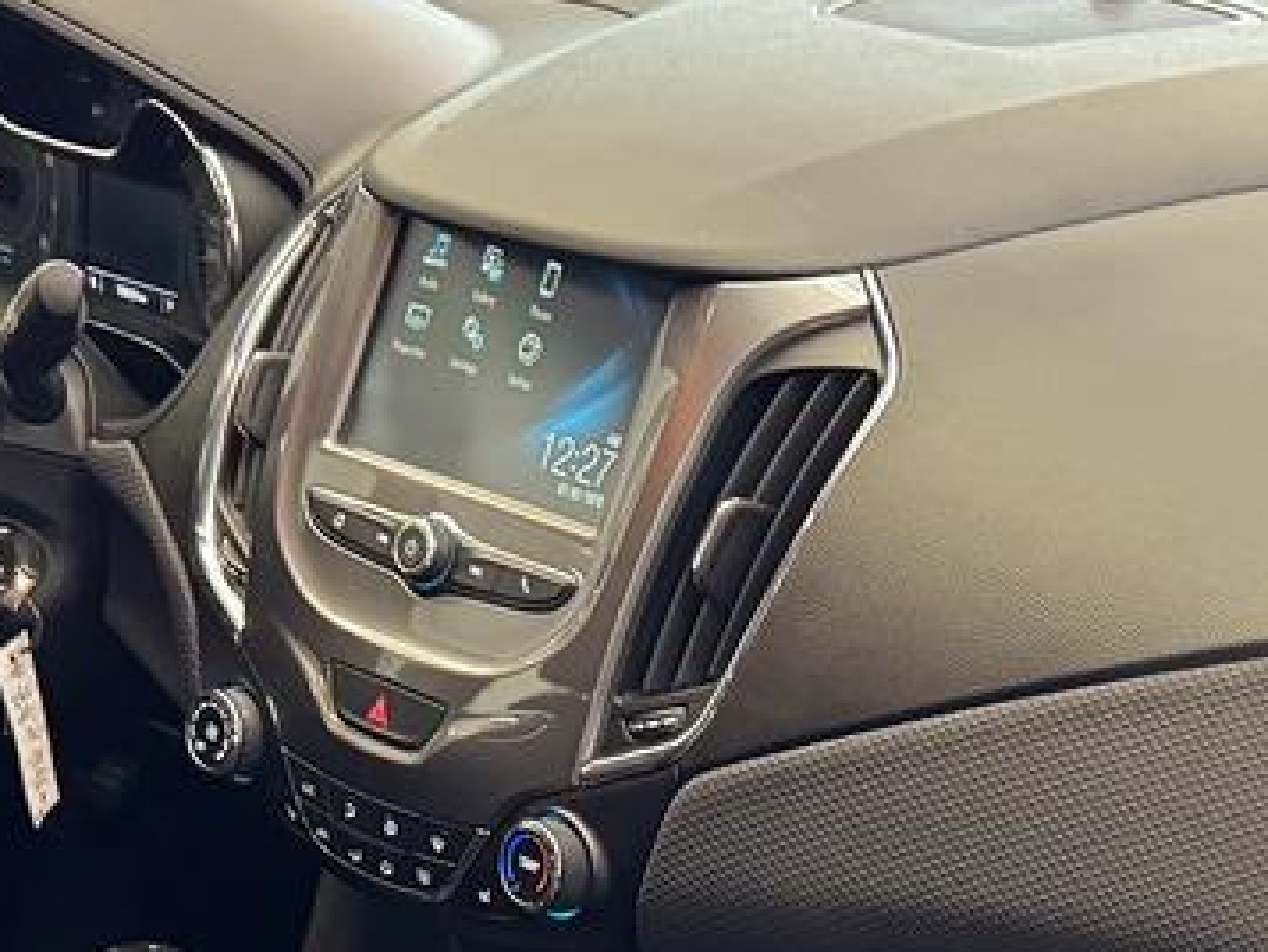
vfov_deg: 15.6
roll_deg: -0.7
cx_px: 1115
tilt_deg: -36.4
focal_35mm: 86
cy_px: 1503
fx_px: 3151
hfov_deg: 22.3
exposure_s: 1/60
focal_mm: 6.76
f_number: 1.78
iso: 640
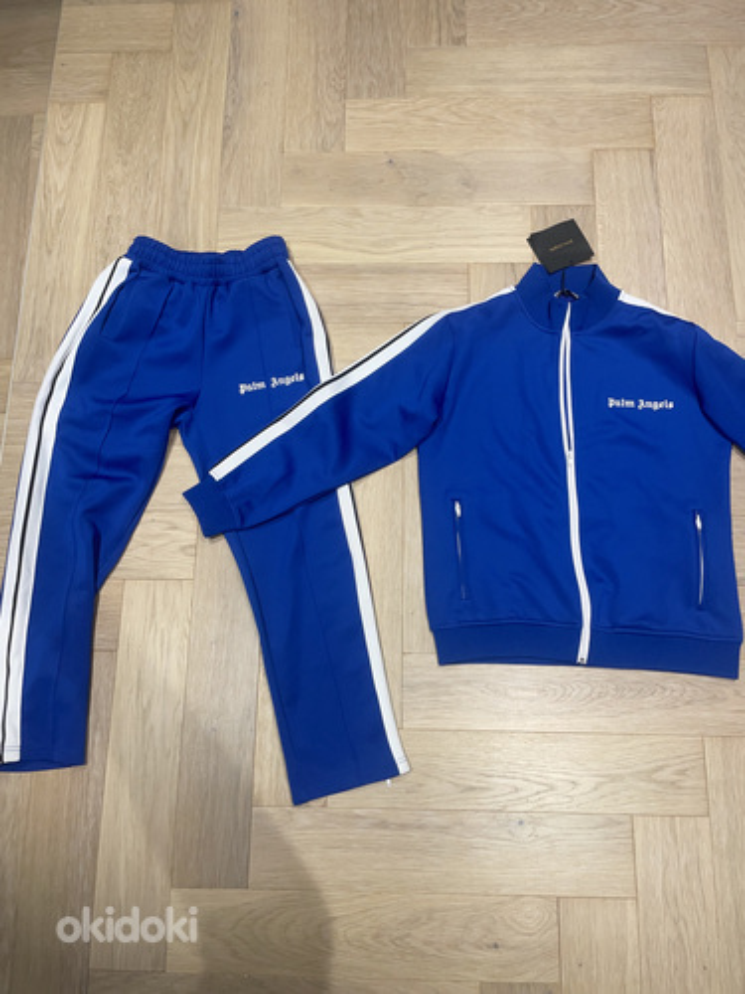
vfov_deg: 67.3
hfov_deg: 53.1
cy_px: 497
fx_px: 746
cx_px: 372
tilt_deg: -76.0
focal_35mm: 26
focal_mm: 4.2
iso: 50
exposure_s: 1/26
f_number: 1.6
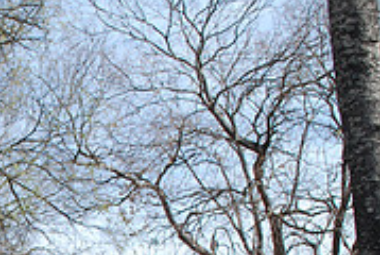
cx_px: -108
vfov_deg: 12.2
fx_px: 1131
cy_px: 389
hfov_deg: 17.9
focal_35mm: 107
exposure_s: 1/250
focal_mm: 22
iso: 200
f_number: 10
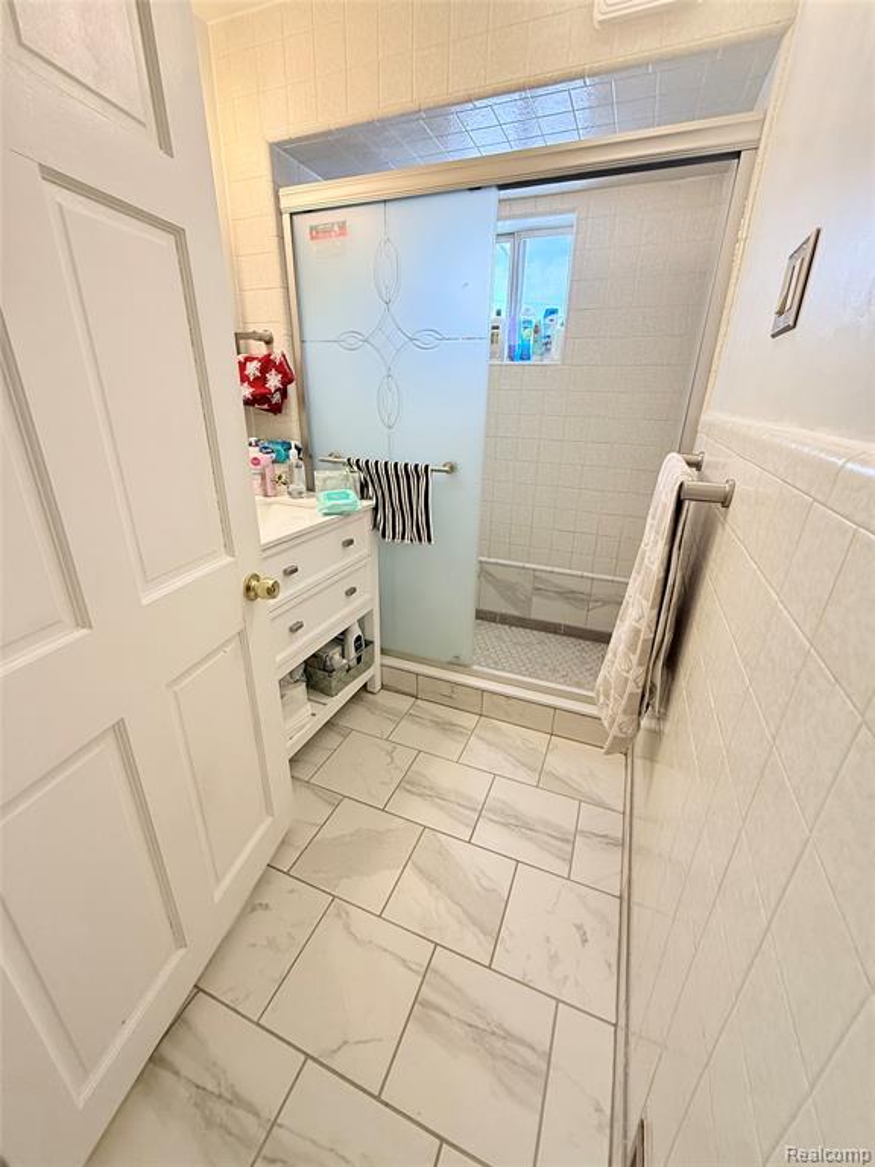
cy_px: 584
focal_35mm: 14
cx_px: 438
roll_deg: -0.8
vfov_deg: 102.1
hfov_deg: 85.7
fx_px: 472
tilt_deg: -20.8
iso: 200
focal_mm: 2.22
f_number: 2.2
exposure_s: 1/120
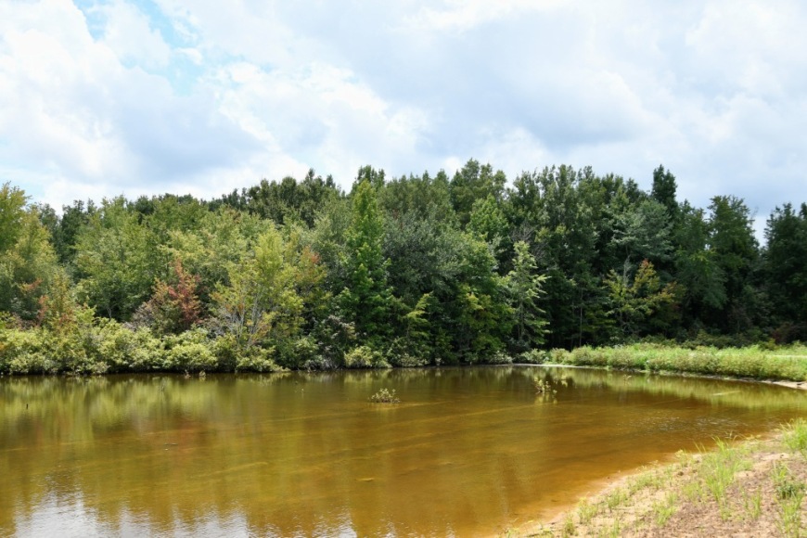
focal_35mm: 39
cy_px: 269
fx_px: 874
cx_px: 404
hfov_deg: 49.6
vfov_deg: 34.2
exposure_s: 1/640
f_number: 6.3
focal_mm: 26
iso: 250
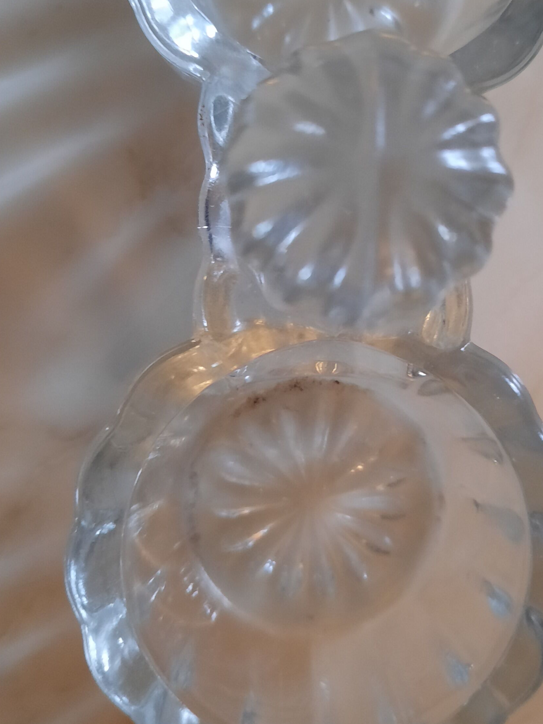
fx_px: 941
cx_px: 344
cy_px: 311
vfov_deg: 42.0
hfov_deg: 32.0
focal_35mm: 45
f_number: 2
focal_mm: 4.6
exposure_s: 1/33
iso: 320
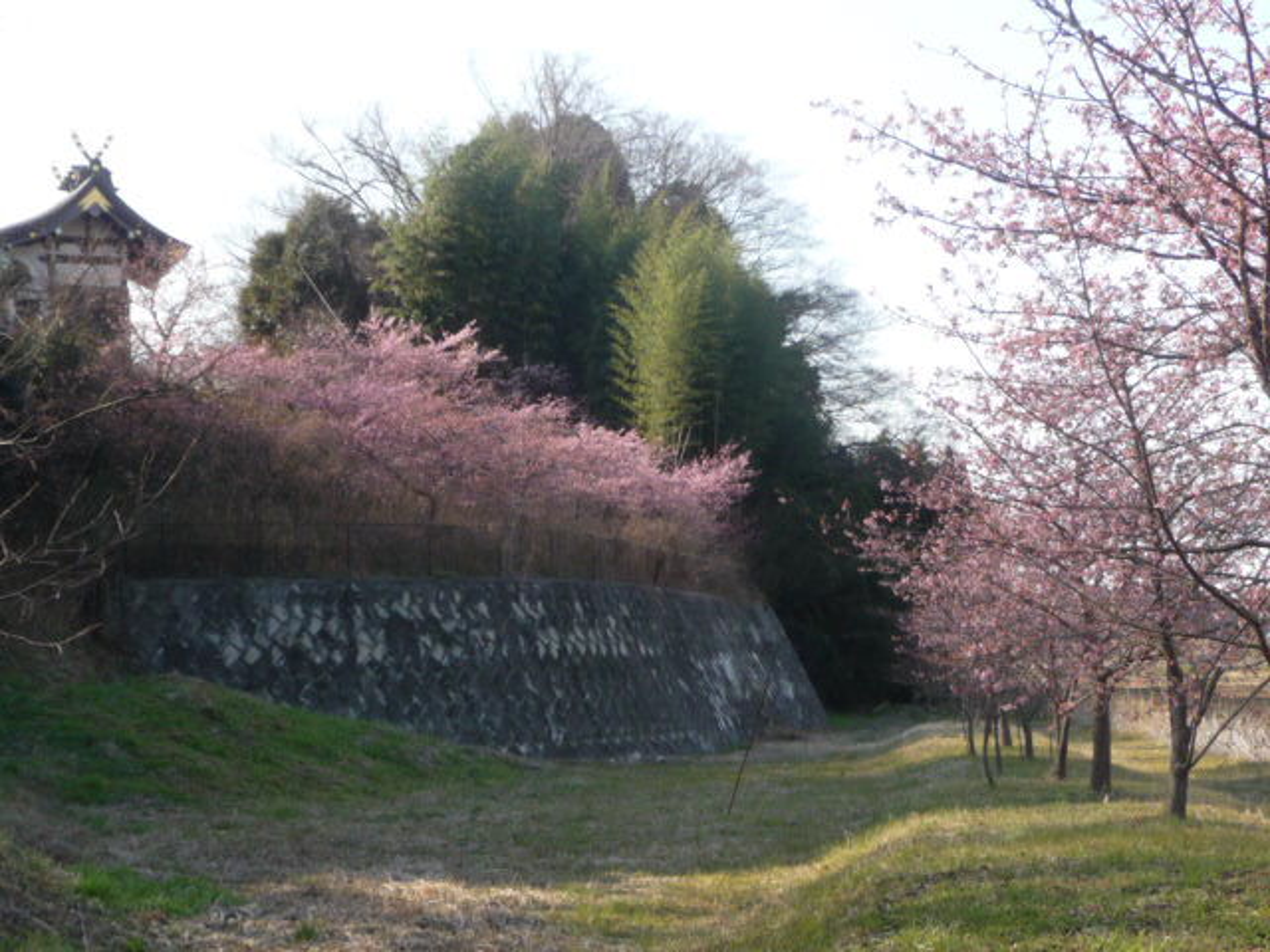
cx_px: 635
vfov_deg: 24.4
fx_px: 2201
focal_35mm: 60
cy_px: 476
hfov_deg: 32.2
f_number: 3.7
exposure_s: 1/320
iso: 100
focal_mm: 6
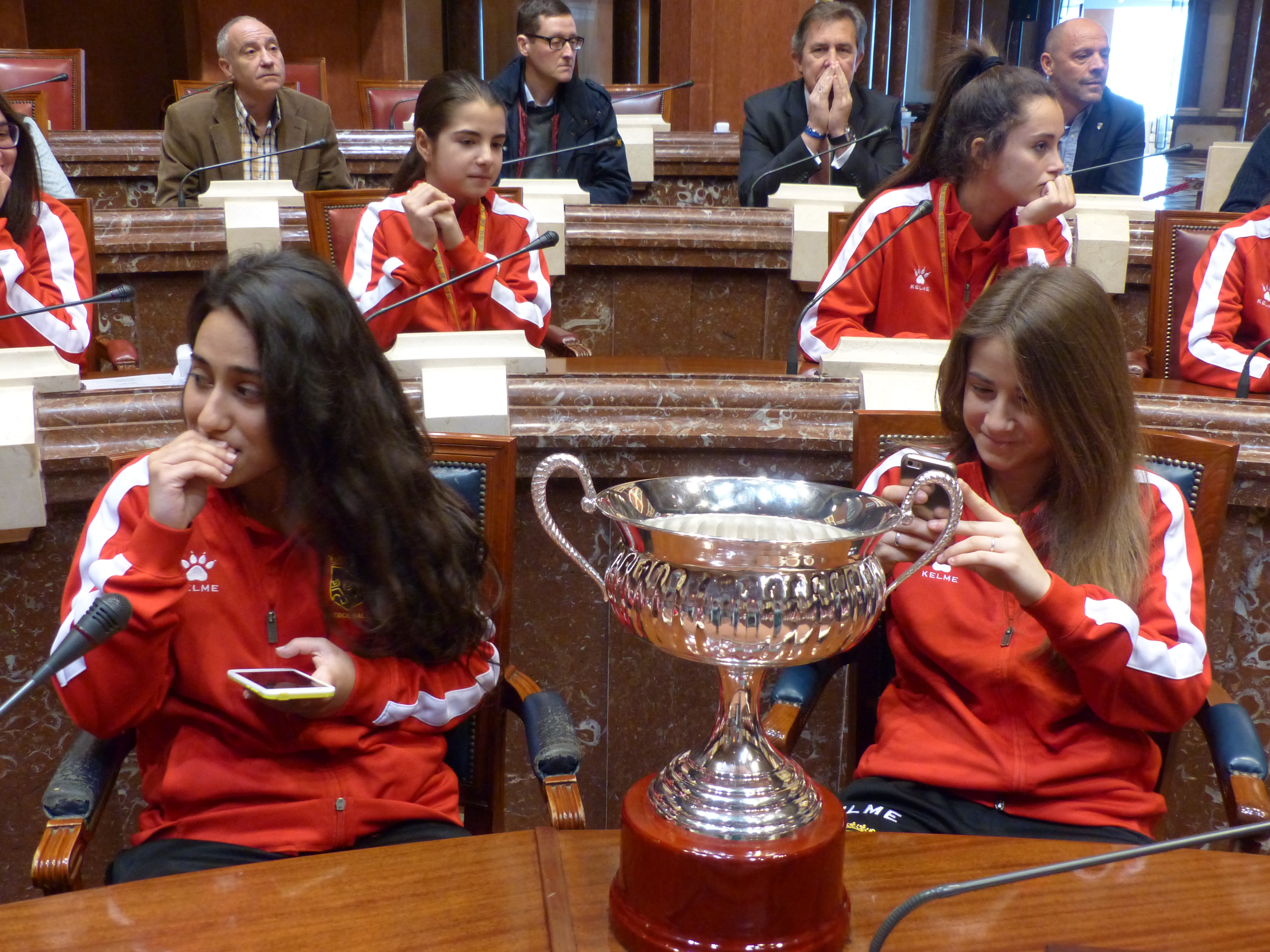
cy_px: 476
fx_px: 1284
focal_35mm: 35
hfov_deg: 52.6
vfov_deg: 40.7
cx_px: 635
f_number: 2.8
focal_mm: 6.3
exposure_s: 1/30
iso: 400
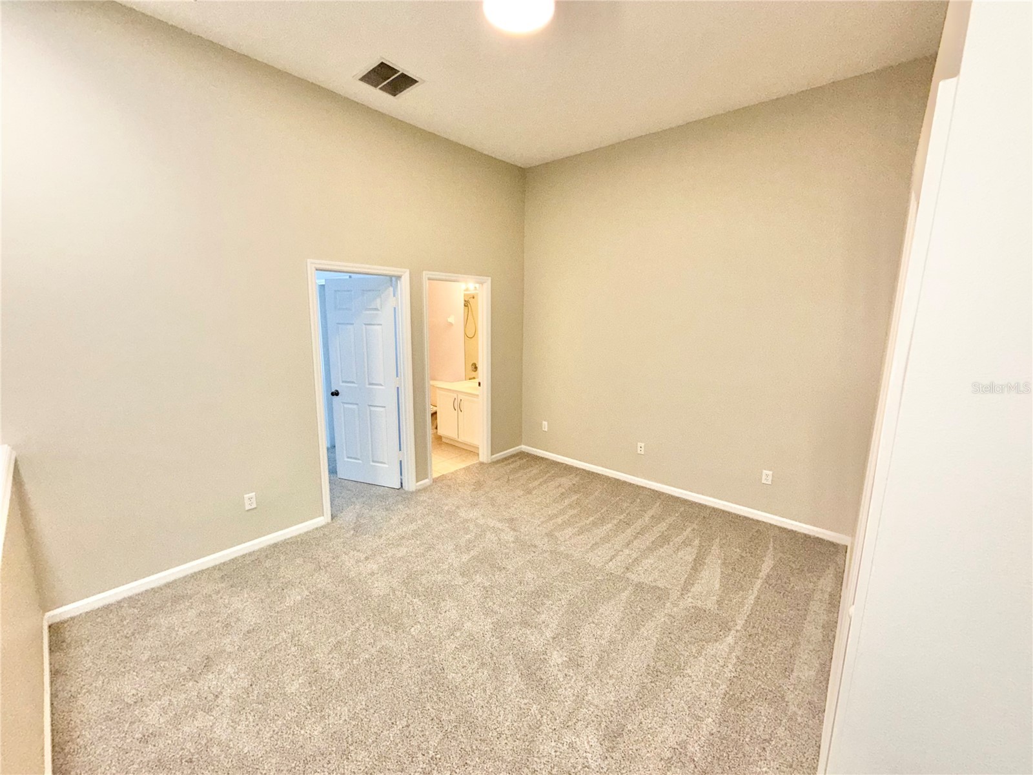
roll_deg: +0.3
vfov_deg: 85.7
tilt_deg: -9.8
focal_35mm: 14
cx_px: 516
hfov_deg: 102.1
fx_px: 418
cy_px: 388
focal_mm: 2.22
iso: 100
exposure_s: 1/60
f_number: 2.2
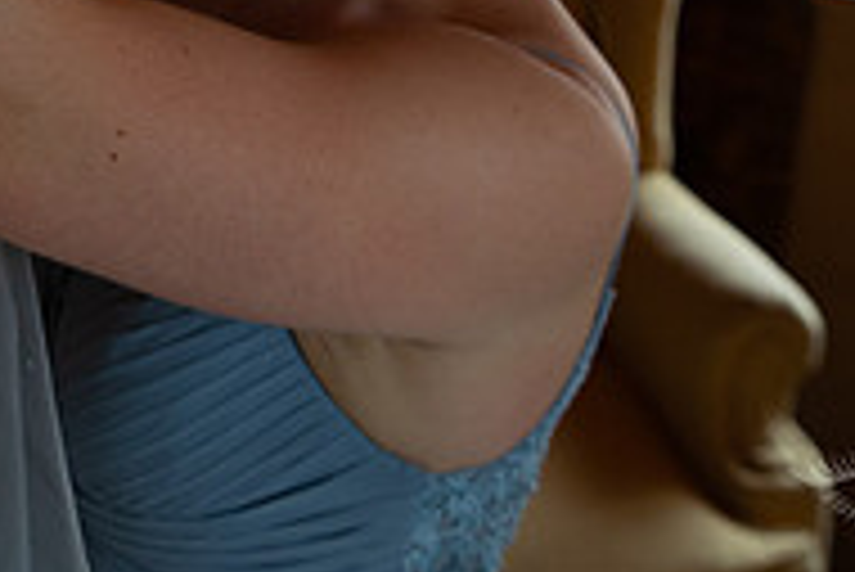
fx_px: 2543
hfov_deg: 18.6
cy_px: -205
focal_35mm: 107
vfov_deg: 12.4
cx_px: 18
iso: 800
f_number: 7.1
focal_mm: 35
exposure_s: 1/80
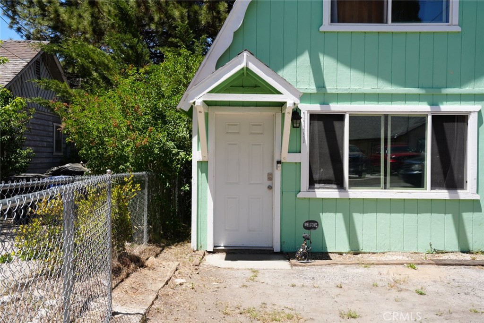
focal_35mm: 35
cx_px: 242
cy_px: 162
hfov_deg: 54.4
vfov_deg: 37.9
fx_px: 471
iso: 100
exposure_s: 1/125
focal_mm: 35
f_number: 9
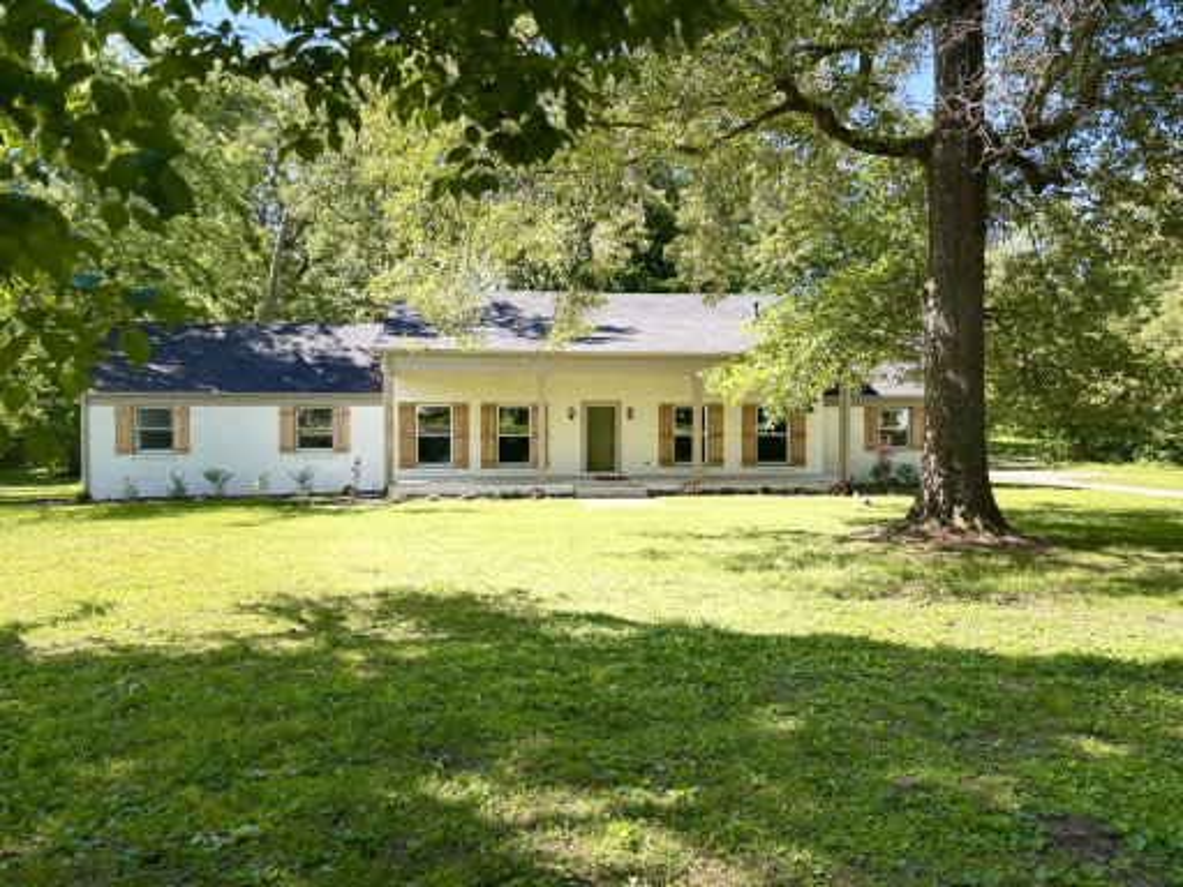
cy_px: 444
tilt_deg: -1.9
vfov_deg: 53.1
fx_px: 889
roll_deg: -0.1
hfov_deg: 67.3
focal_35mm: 26
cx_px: 592
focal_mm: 5.96
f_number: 1.6
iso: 50
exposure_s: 1/688
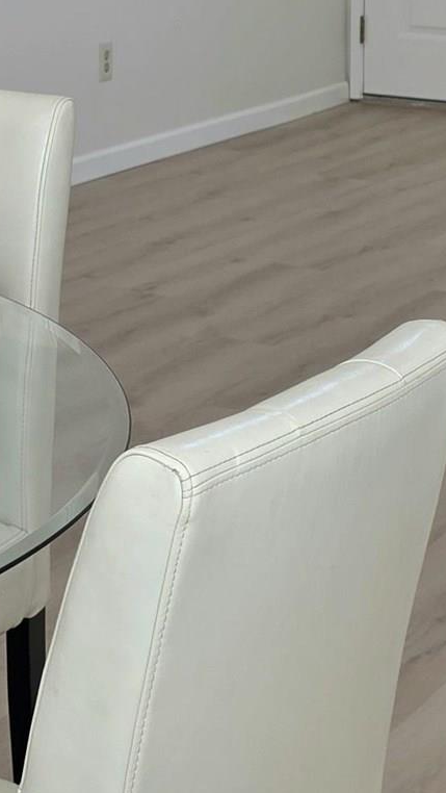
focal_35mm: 101
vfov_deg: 20.4
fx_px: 2122
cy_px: -35
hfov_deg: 11.7
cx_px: -126
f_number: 1.7
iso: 64
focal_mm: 6.25
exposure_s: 1/120
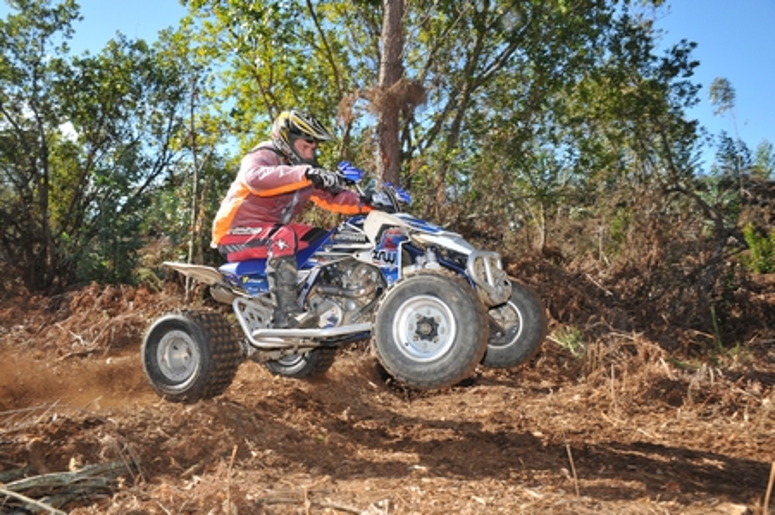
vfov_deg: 36.8
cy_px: 258
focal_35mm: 36
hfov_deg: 53.2
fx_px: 774
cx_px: 388
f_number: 5.6
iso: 400
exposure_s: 1/800
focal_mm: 24
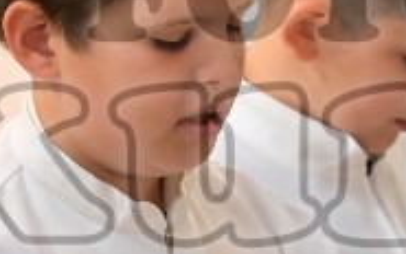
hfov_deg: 7.0
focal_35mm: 300
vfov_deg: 4.4
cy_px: 113
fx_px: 3322
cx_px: 318
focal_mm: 84
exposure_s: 1/125
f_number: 4
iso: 5000
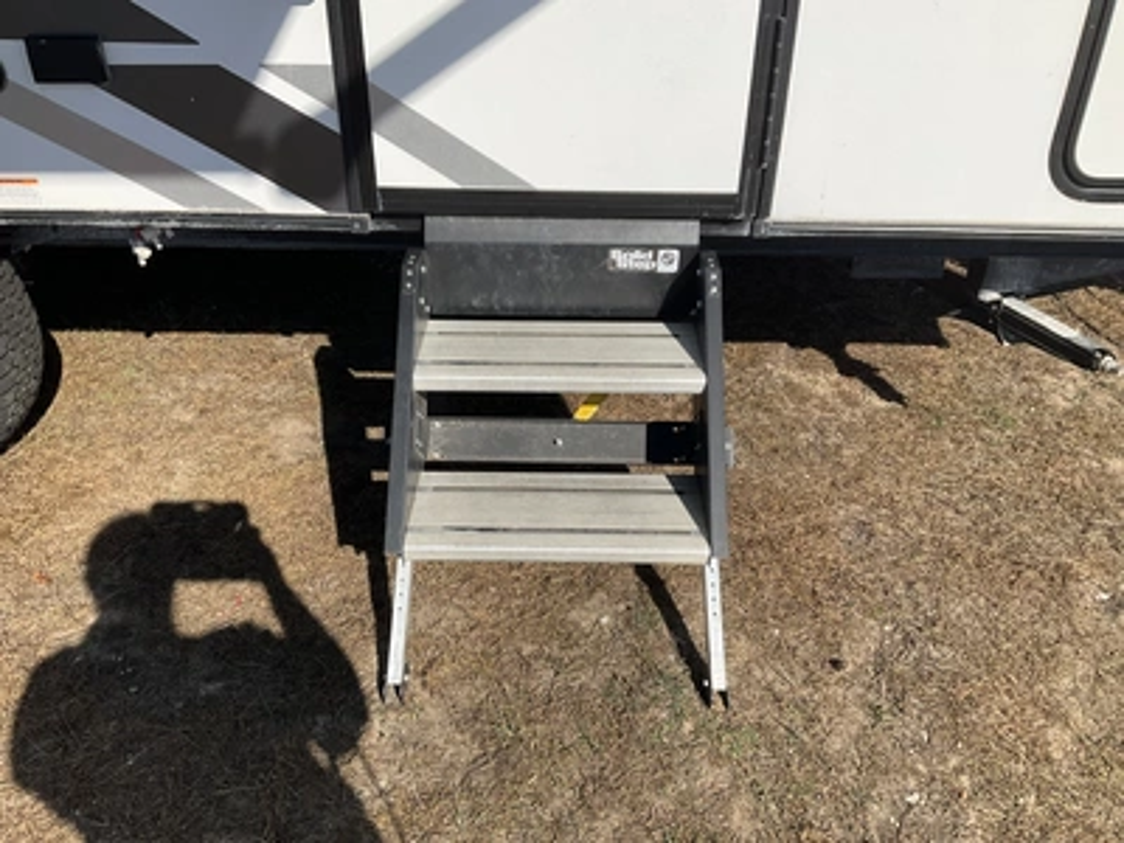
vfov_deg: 48.2
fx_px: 942
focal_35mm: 29
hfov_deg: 61.7
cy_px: 422
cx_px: 562
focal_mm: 3
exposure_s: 1/1912
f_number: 1.8
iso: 25
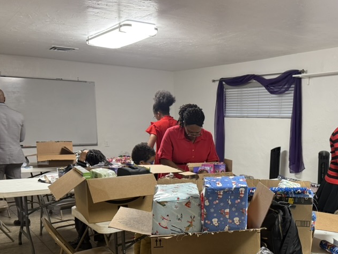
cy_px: 180
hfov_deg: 45.8
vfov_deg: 36.3
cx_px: 261
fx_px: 381
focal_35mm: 39
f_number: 1.78
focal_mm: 6.76
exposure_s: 1/60
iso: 160
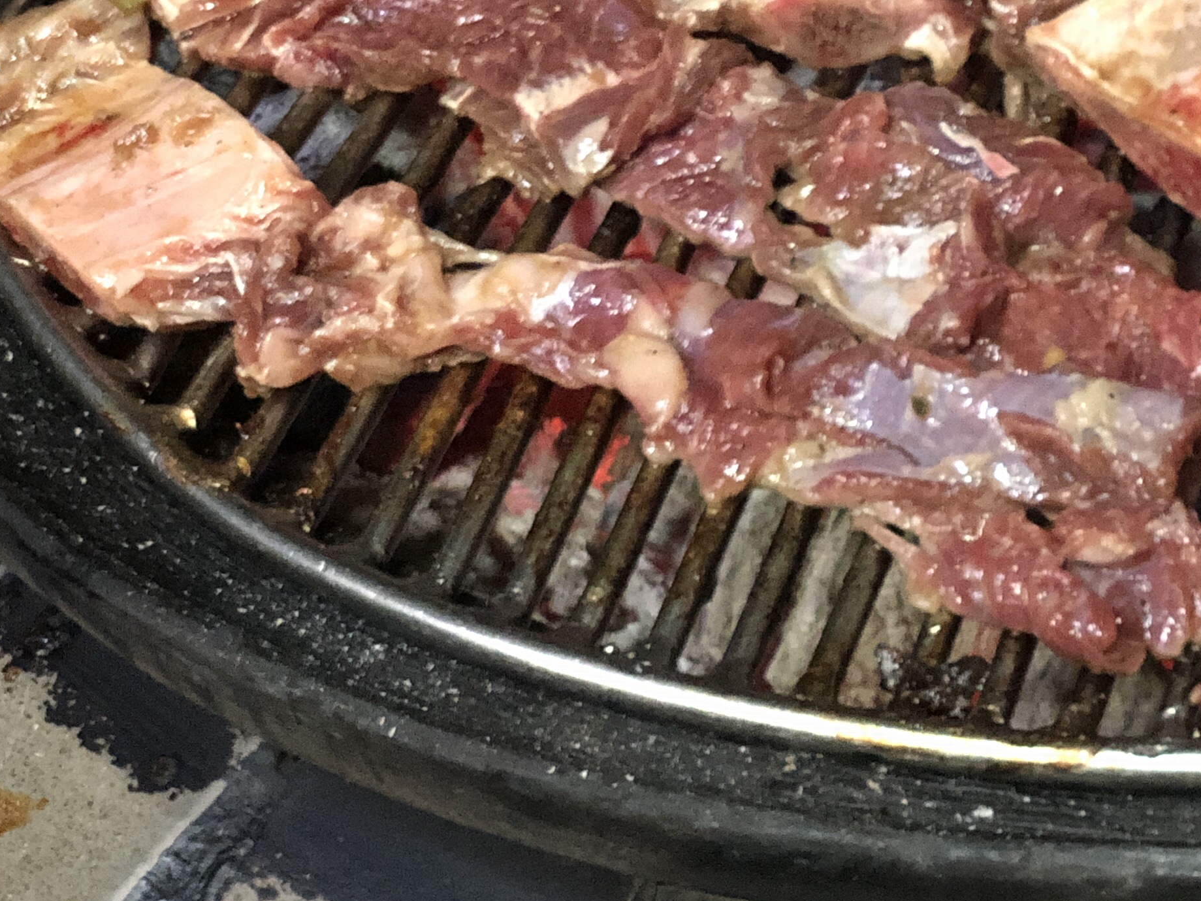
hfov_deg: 16.9
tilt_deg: -35.3
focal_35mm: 114
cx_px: 1216
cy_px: -47
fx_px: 3955
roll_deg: +1.2
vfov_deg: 12.8
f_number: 2.4
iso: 250
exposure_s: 1/8
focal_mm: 6
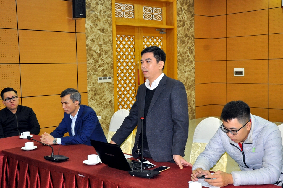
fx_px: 377
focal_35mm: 48
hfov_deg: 41.1
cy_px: 94
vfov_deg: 28.1
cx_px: 142
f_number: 4.2
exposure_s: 1/60
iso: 800
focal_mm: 32
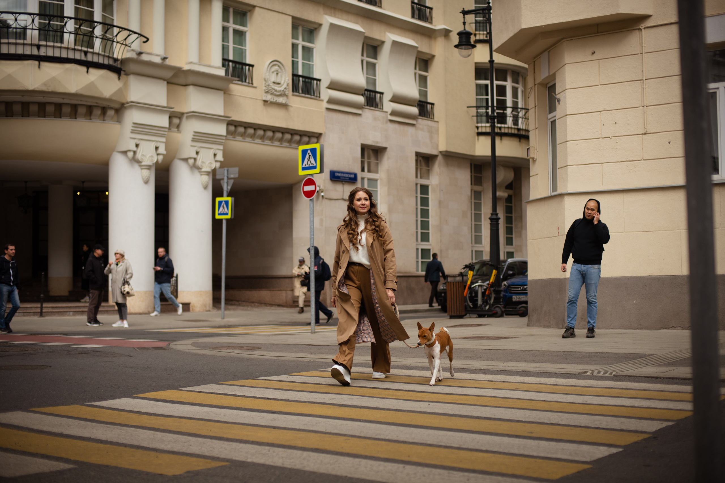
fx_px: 1007
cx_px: 362
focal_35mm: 50
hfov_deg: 39.6
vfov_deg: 27.0
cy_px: 242
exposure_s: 1/1000
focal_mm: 50
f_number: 2.5
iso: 100
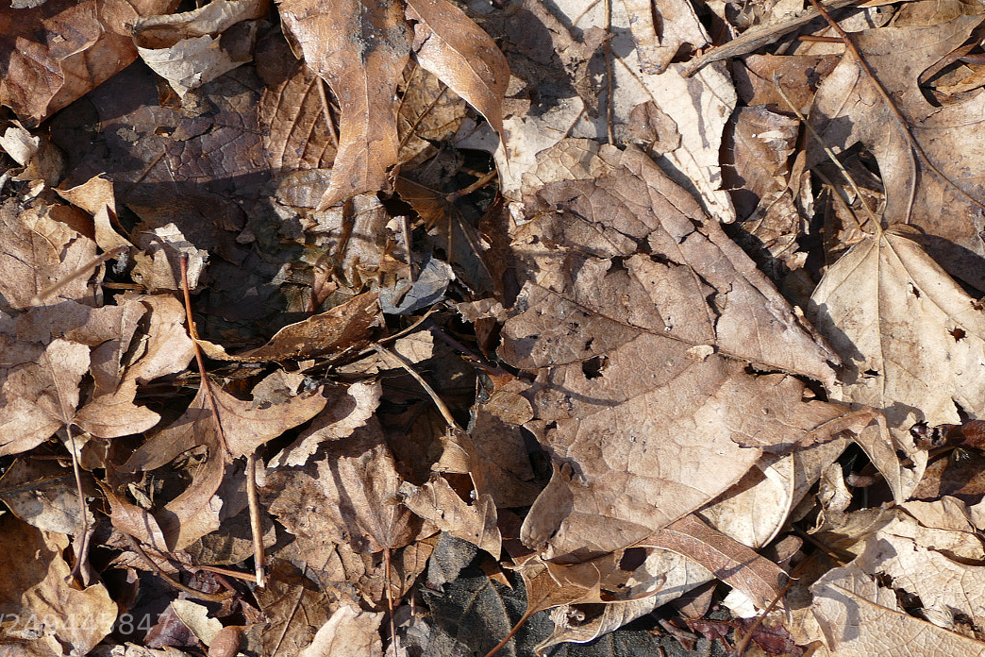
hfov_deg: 17.3
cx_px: 433
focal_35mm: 118
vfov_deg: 11.6
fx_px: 3228
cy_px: 195
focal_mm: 28.21
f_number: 3.7
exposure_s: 1/400
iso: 125
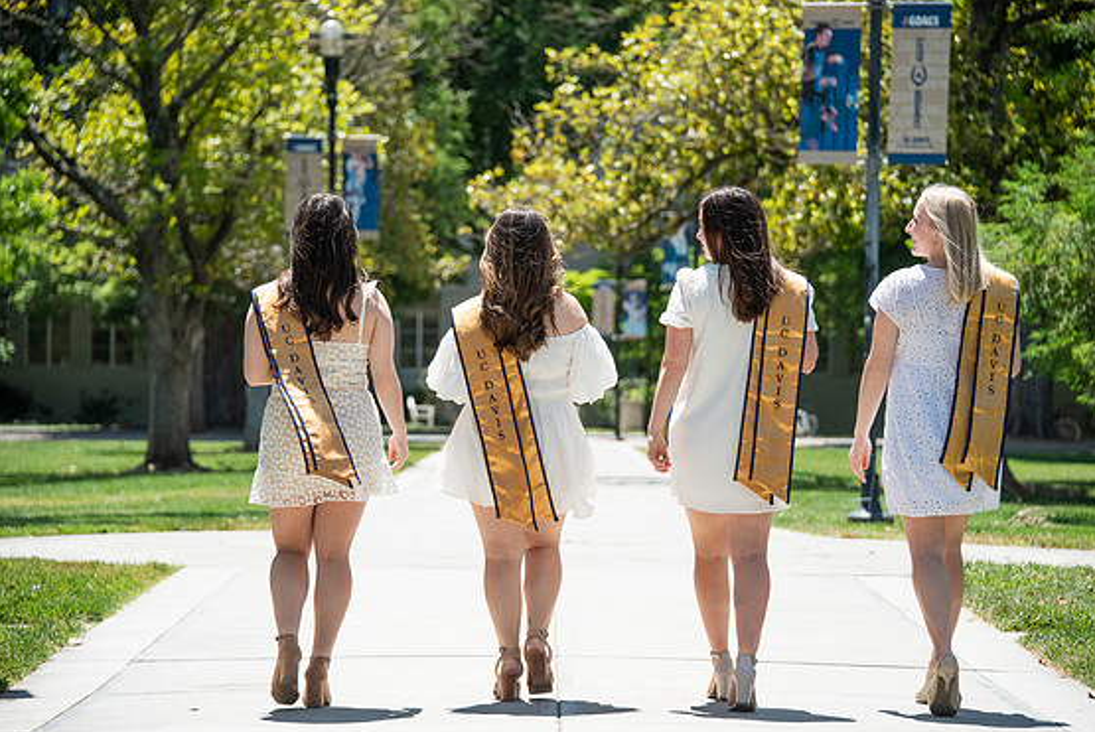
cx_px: 570
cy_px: 378
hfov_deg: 14.5
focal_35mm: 141
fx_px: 4292
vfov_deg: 9.7
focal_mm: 135
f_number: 5.6
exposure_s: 1/2000
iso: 500
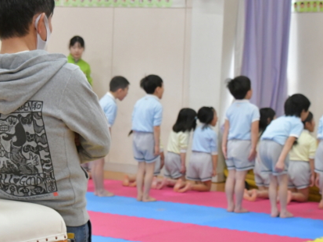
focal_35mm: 118
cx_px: 107
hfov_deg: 16.6
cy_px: 91
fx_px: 1101
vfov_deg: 12.6
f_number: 6.3
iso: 4000
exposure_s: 1/160
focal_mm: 44
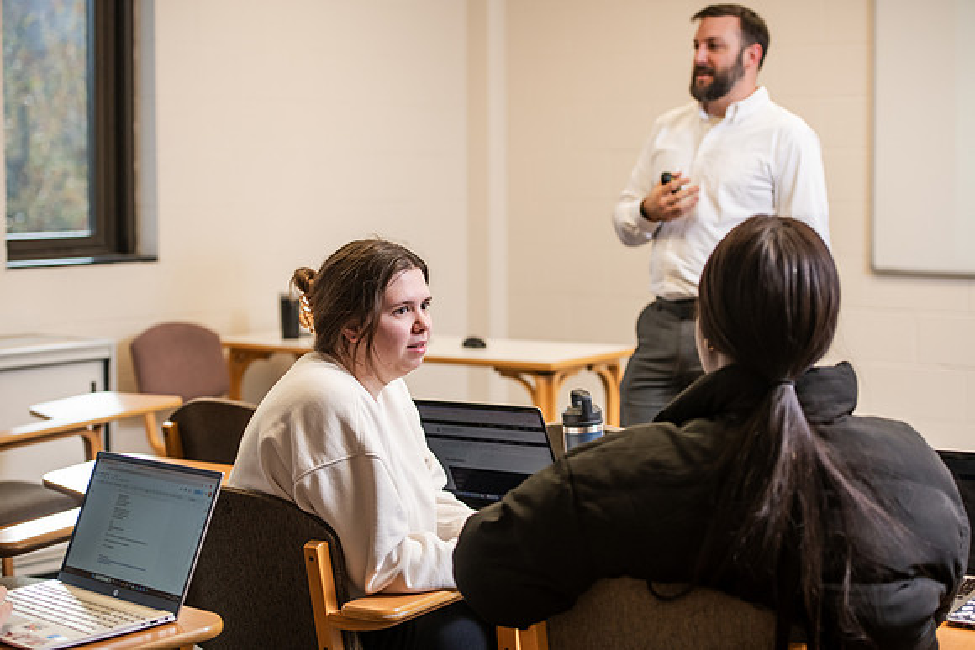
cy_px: 325
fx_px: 1896
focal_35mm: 70
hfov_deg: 28.8
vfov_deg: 19.5
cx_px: 488
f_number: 3.2
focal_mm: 70
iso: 1000
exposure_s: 1/200
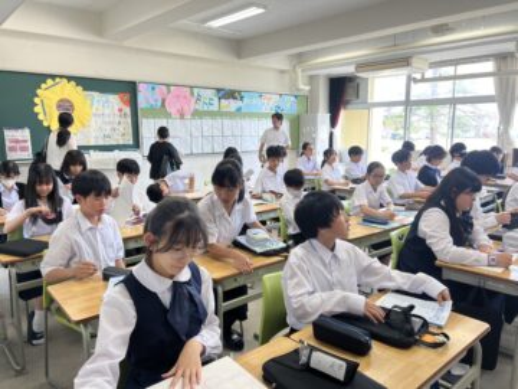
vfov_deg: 53.1
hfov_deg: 67.3
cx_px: 259
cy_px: 194
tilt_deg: -9.5
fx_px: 389
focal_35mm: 26
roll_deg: +1.0
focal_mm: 5.7
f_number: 1.5
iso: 50
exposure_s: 1/120
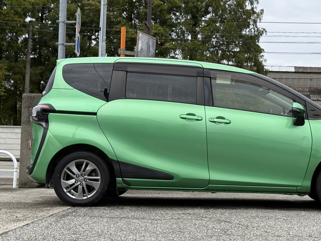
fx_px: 631
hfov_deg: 28.4
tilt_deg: +2.3
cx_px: 215
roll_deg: -1.6
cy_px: 126
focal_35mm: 68
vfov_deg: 21.6
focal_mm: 6.76
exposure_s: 1/2342
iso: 64
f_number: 1.78
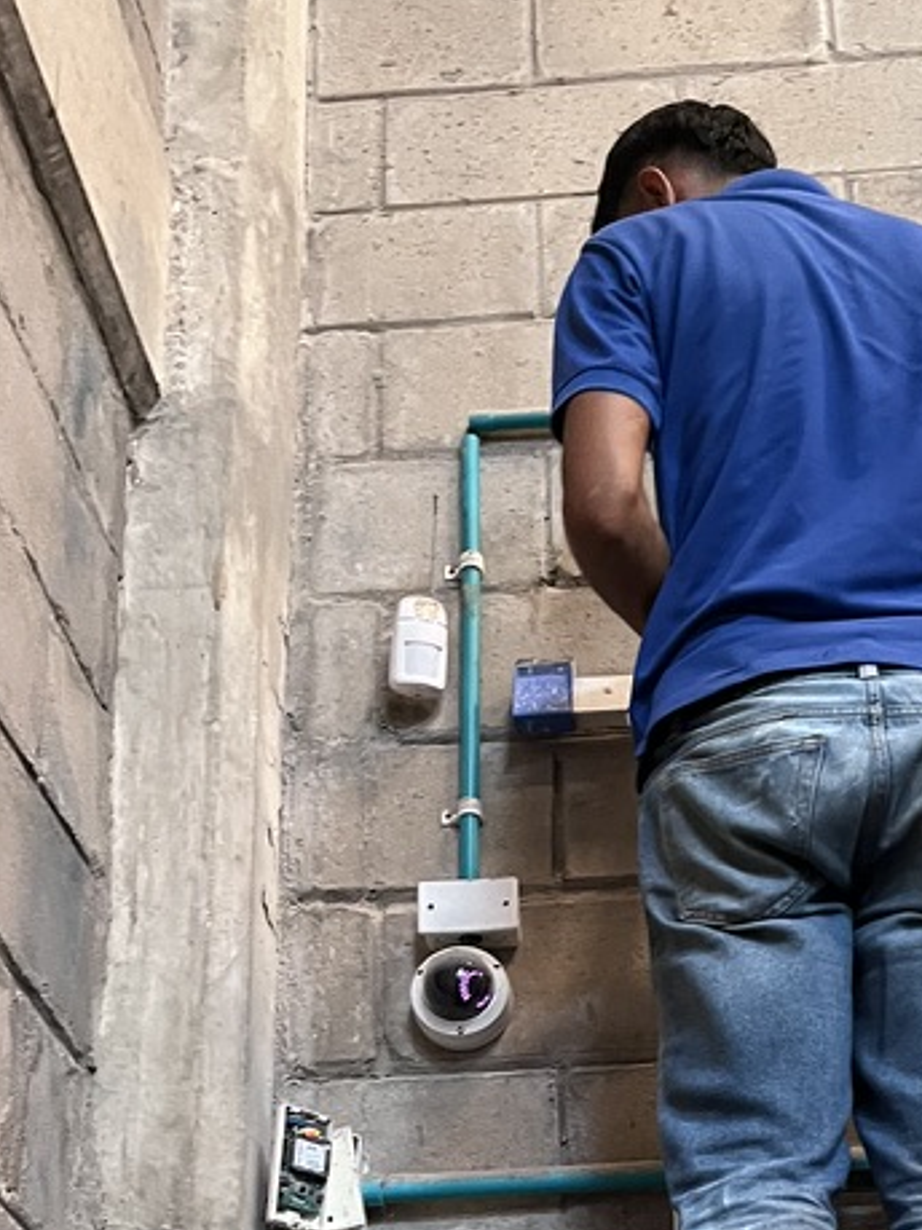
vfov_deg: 31.4
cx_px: 614
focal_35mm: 58
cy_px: 1142
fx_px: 2061
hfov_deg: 25.1
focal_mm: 5.7
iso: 500
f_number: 1.5
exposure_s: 1/51
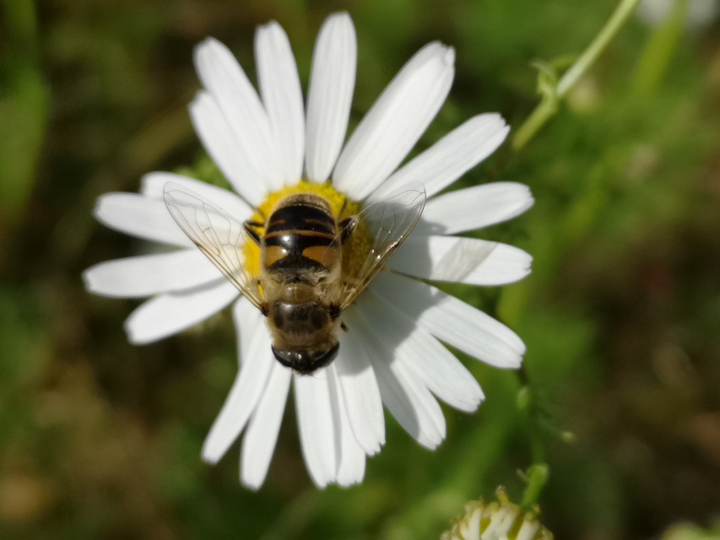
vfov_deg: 21.0
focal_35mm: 70
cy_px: 270
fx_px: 1456
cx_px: 360
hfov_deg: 27.8
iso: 50
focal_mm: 3.95
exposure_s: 1/3175
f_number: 1.8
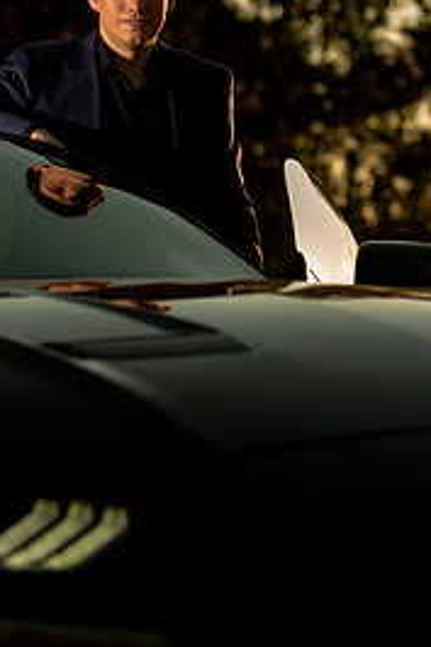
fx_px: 2895
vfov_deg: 12.8
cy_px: 306
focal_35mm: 161
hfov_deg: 8.5
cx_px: 122
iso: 31
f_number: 3.5
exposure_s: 1/250
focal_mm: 95
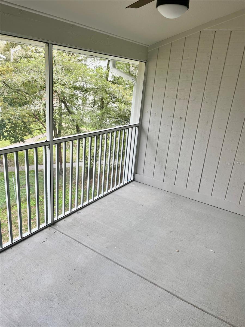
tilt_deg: -19.5
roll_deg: -3.7
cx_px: 122
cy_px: 164
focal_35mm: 26
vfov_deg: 67.3
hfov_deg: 53.1
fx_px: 245
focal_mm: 5.1
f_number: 1.6
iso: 32
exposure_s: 1/122
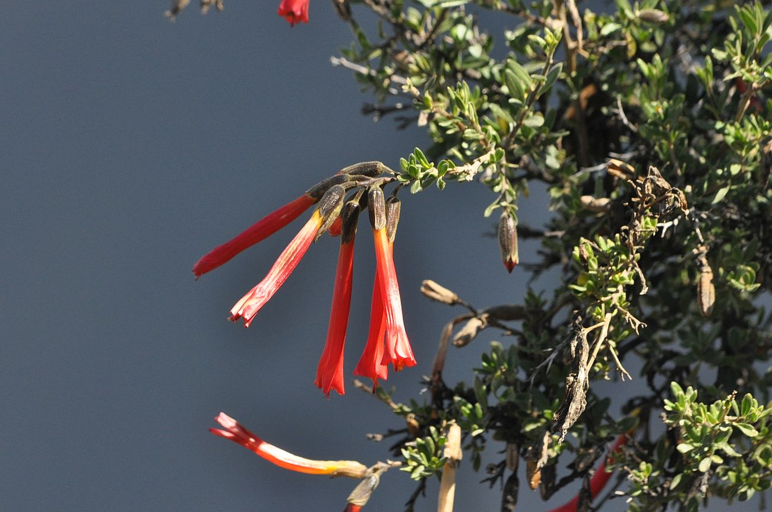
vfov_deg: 2.3
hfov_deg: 3.4
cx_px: 386
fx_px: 12849
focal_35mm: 600
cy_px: 256
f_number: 8
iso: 800
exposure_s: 1/800
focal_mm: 400
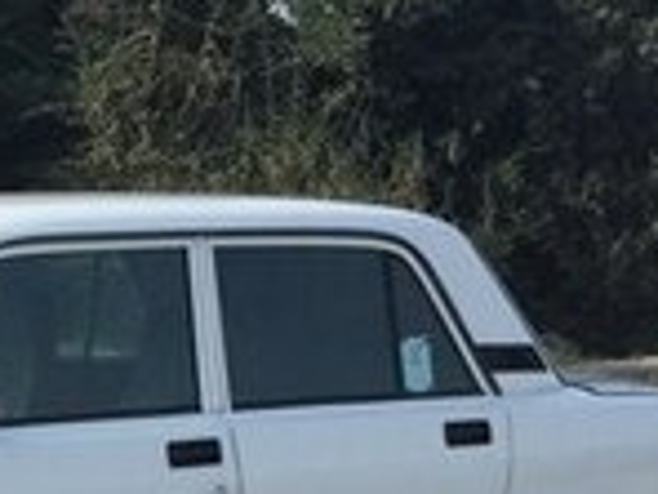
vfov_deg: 11.1
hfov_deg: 14.9
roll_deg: -0.3
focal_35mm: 129
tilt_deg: -12.0
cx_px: -84
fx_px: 2452
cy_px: 710
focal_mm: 4.15
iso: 32
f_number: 2.2
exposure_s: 1/1412
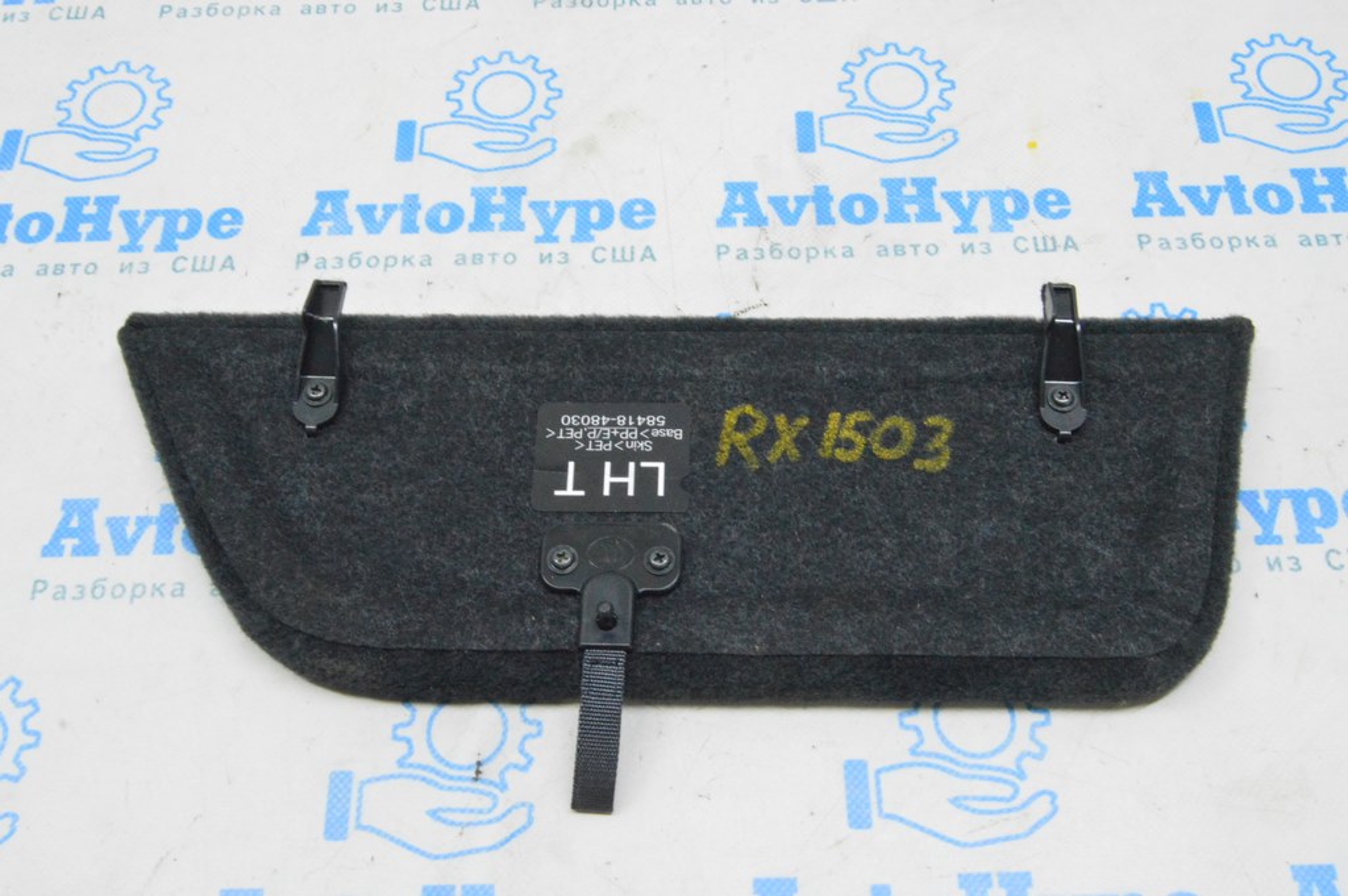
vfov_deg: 36.8
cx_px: 674
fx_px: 1347
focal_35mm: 36
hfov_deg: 53.2
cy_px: 448
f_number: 20
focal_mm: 24
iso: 6400
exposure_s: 1/15
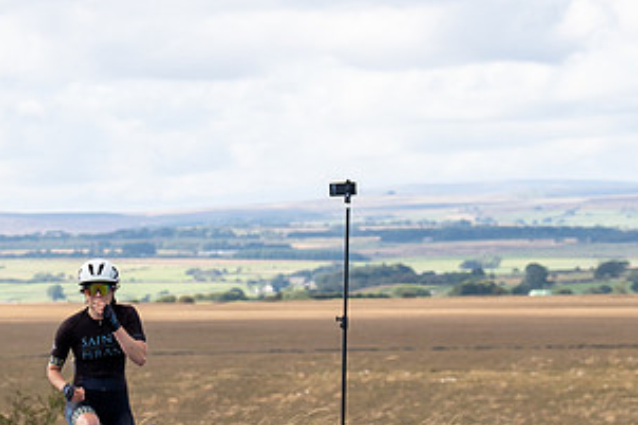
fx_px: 4021
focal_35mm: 227
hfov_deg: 9.1
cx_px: 125
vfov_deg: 6.0
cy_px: 200
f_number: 4
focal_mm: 70
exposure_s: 1/800
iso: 100
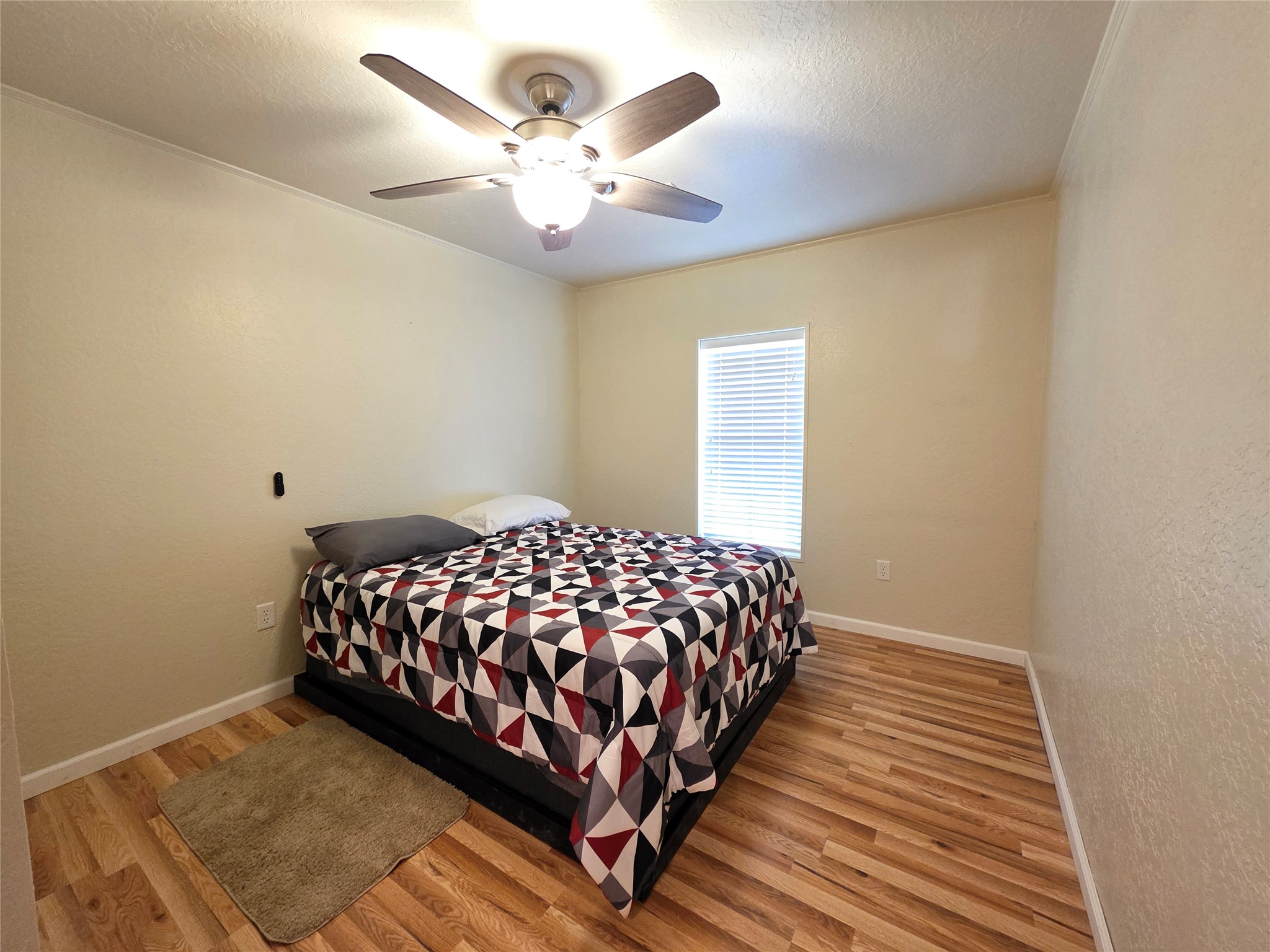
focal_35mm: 13
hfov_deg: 106.2
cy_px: 476
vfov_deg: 89.9
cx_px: 635
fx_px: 477
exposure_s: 1/40
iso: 800
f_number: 1.9
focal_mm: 2.2
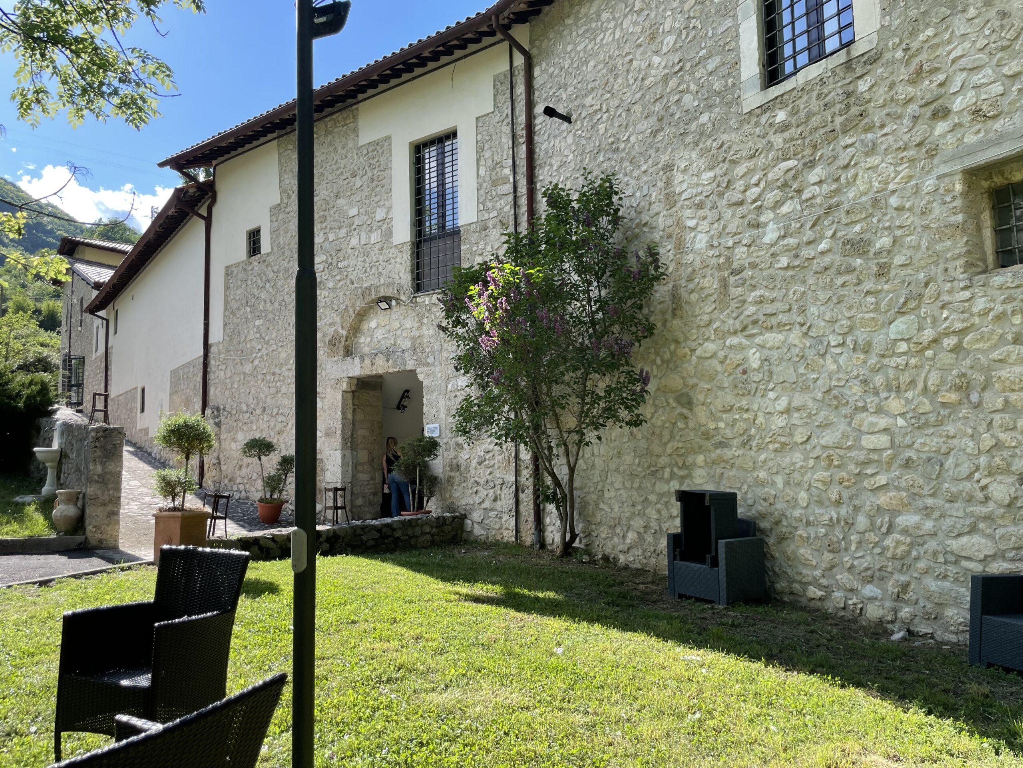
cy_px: 384
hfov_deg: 67.3
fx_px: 768
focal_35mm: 26
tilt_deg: +5.5
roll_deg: +1.3
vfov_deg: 53.1
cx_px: 512
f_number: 1.6
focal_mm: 4.2
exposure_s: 1/759
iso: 32
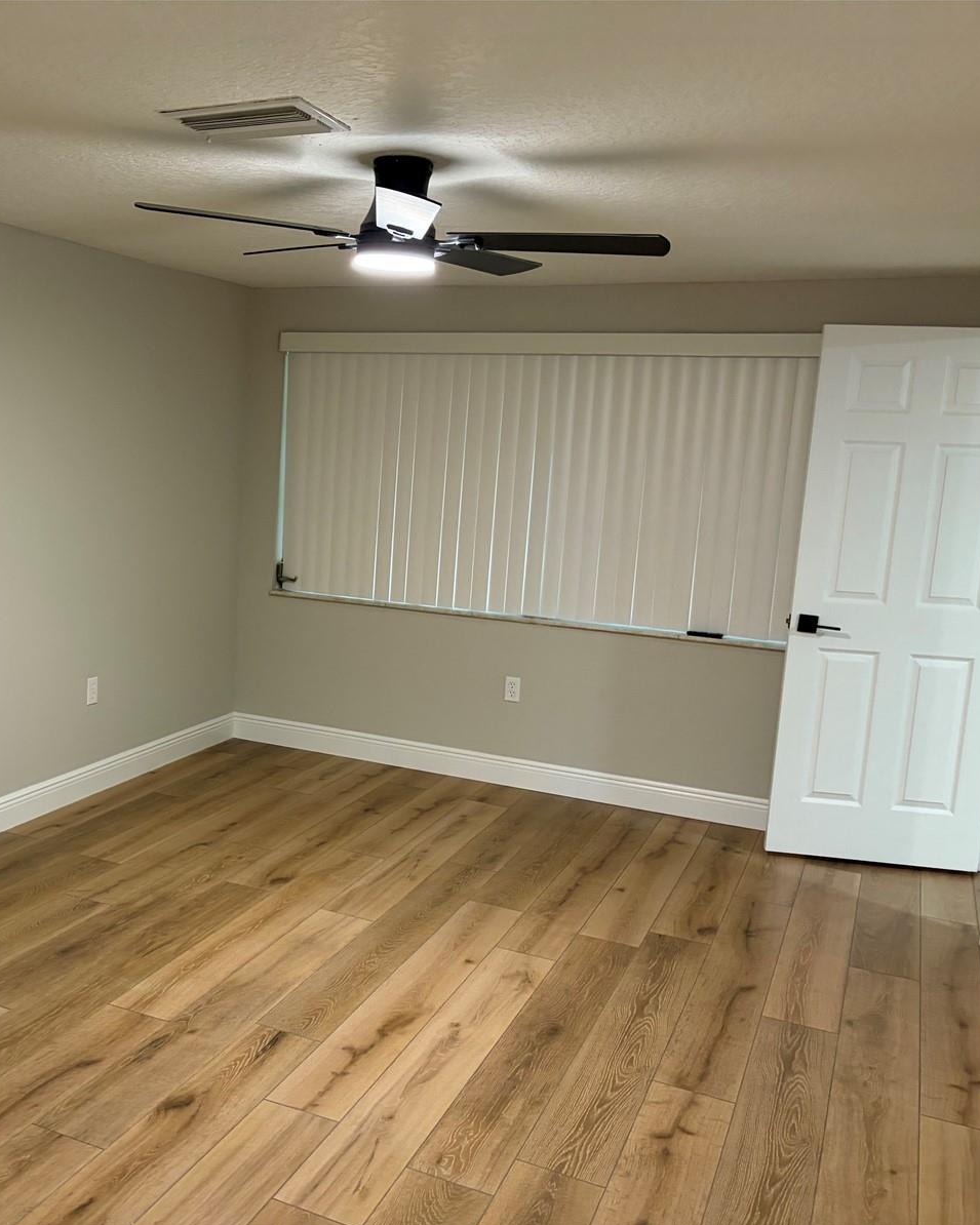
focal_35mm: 34
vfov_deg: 52.8
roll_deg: -2.6
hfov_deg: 42.3
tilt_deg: -7.1
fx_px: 1233
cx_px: 270
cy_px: 615
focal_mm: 5.96
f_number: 1.6
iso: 200
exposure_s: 1/60
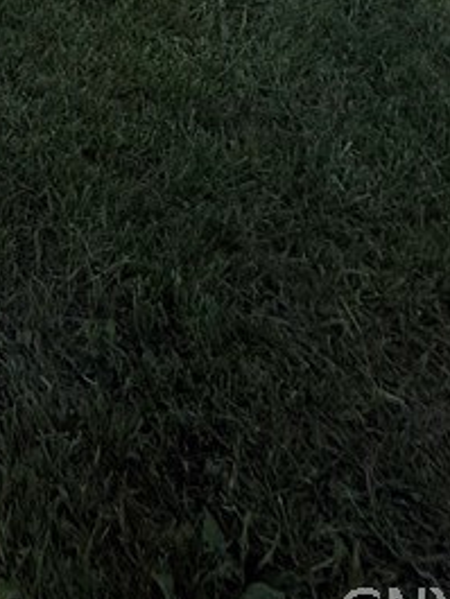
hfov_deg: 20.6
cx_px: -319
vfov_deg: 21.6
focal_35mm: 54
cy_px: -493
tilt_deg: -6.6
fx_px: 935
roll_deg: -2.3
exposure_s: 1/820
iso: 50
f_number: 2.2
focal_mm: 2.22
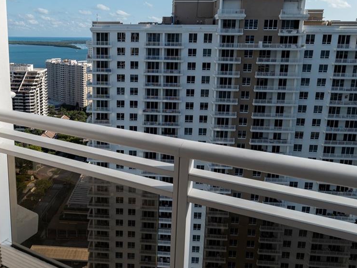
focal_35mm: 31
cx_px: 132
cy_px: 99
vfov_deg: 45.0
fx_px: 320
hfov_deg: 57.6
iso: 200
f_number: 8
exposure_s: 1/500
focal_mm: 15
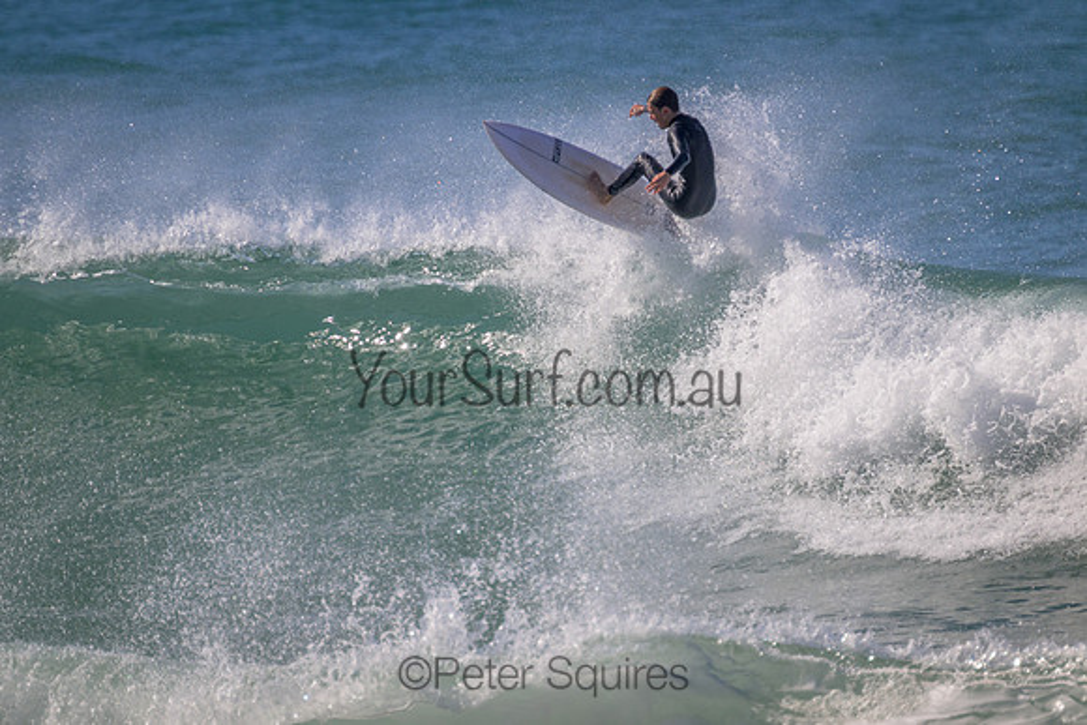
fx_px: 24160
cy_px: 362
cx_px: 544
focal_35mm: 800
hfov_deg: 2.6
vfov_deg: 1.7
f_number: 11
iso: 800
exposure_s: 1/2000
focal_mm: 800
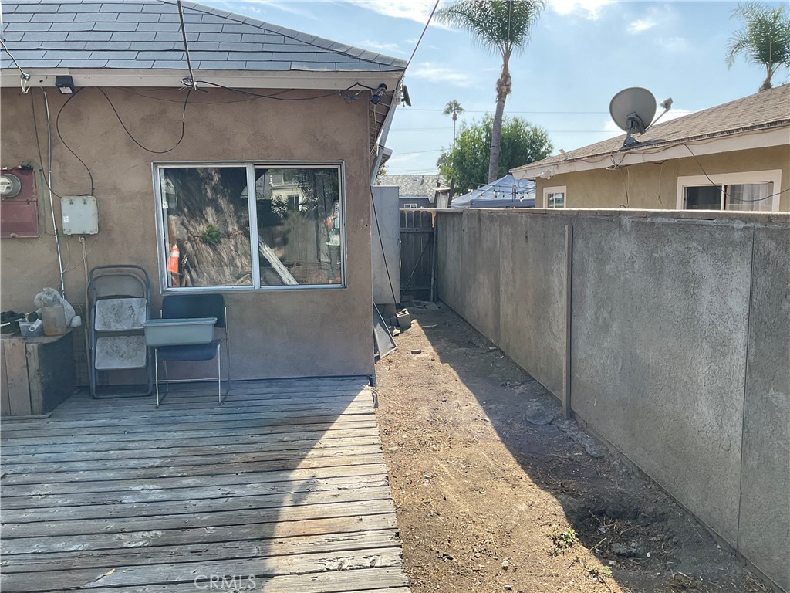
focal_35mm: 29
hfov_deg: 61.7
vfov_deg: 48.2
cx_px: 395
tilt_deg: -8.4
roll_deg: +0.1
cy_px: 296
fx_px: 662
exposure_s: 1/770
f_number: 1.8
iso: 16
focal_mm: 3
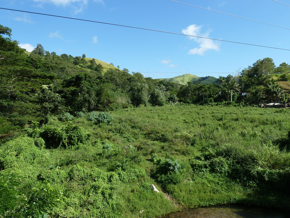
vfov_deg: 54.9
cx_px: 145
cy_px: 109
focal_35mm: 25
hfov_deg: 69.4
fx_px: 209
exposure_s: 1/400
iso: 80
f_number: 4
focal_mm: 4.1
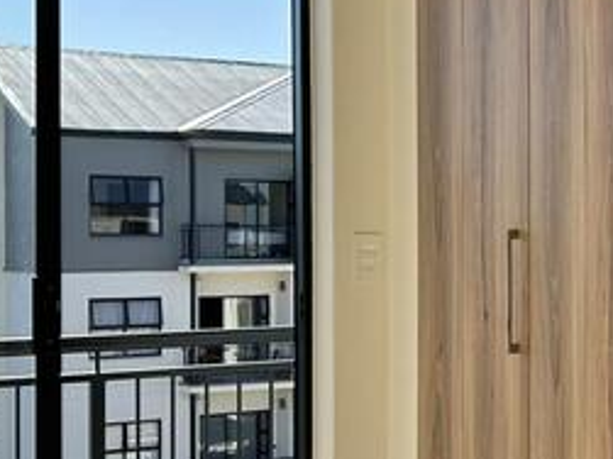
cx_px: 647
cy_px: 232
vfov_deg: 17.8
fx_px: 1469
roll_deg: +0.7
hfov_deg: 22.4
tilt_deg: -0.2
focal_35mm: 83
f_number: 1.5
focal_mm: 5.7
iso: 50
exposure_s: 1/1724
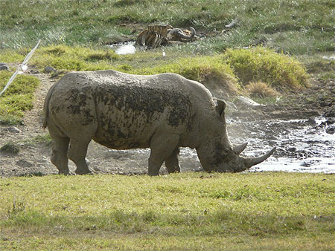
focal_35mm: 494
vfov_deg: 3.0
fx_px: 4783
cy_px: 126
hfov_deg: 4.0
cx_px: 168
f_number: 4.2
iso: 100
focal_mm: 81.1
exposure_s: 1/250
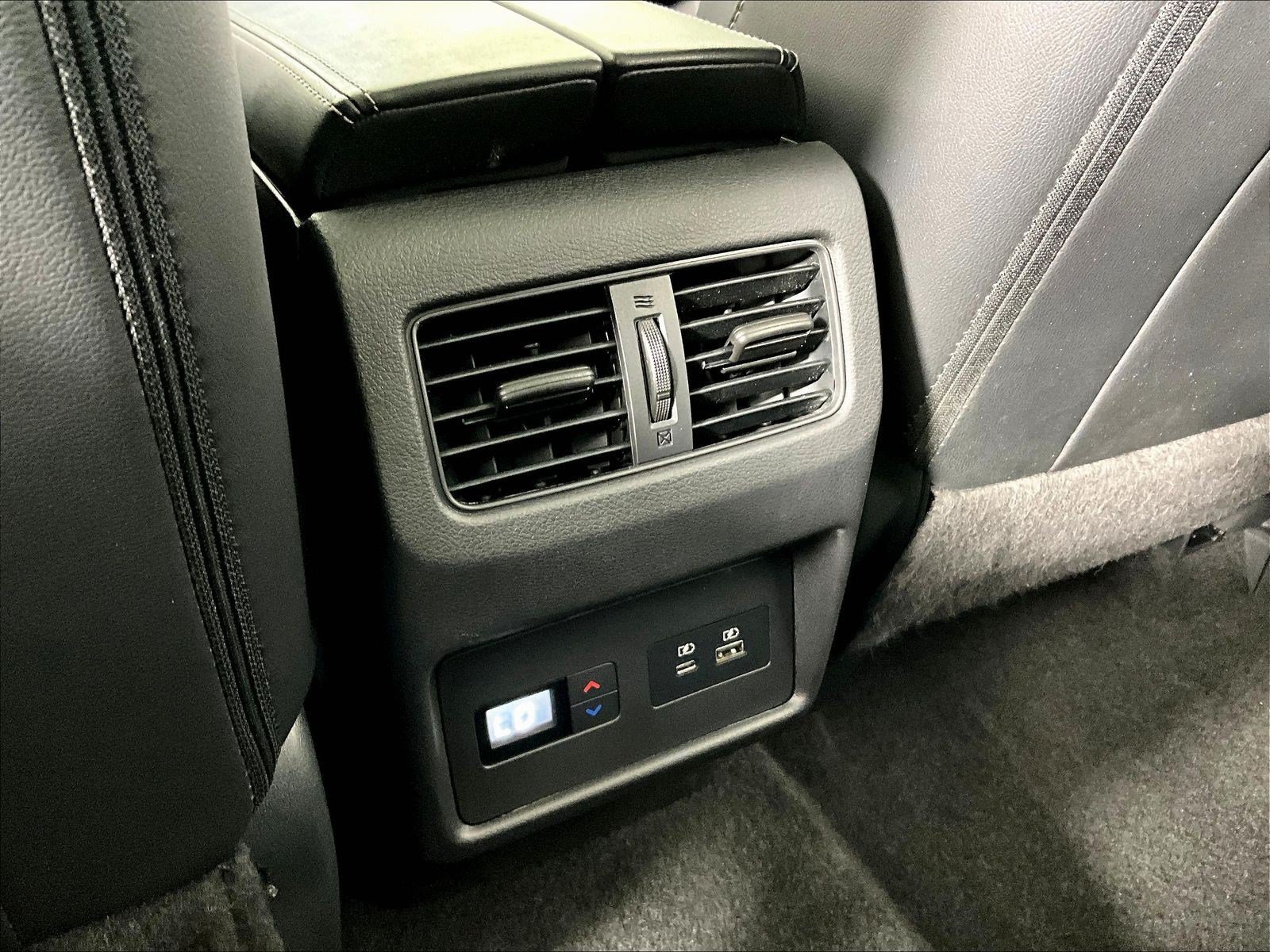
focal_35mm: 29
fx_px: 1064
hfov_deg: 61.7
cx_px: 635
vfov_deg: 48.2
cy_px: 476
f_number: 1.8
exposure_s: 1/22
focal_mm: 3
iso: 640
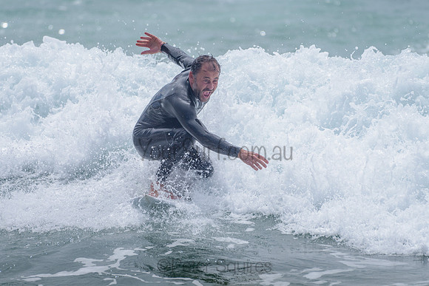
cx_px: 193
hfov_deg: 3.2
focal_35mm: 647
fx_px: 7717
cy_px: 185
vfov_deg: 2.1
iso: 125
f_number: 5.6
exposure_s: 1/2000
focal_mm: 500
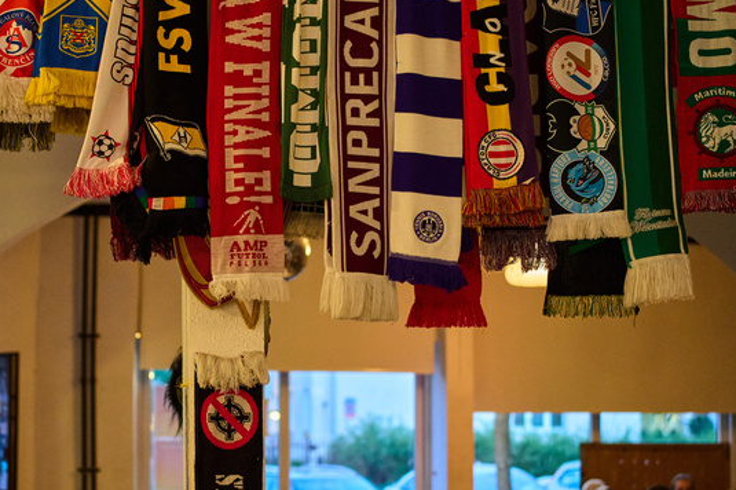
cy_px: 344
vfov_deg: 20.2
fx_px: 1369
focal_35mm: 67
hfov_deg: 29.7
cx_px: 195
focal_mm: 35
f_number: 1.6
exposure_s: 1/80
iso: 2000
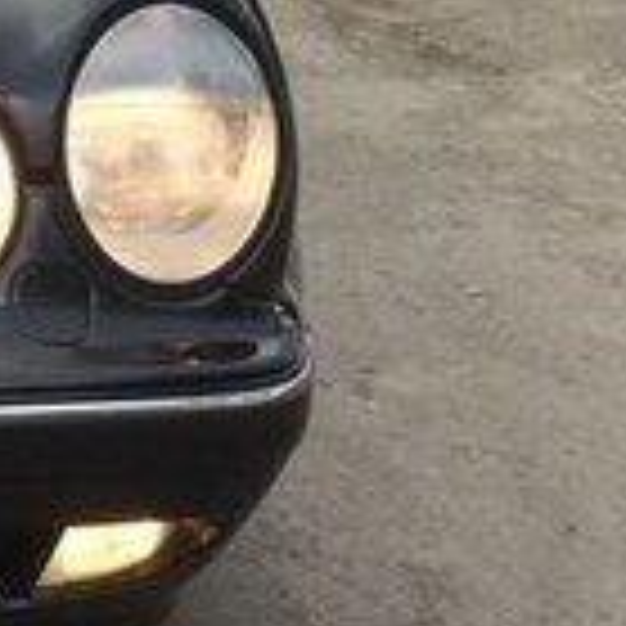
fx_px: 2496
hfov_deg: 12.3
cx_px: -698
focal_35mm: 122
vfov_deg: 14.2
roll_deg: +0.2
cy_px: 97
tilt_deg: -18.7
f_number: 2.2
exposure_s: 1/326
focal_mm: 4.15
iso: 32
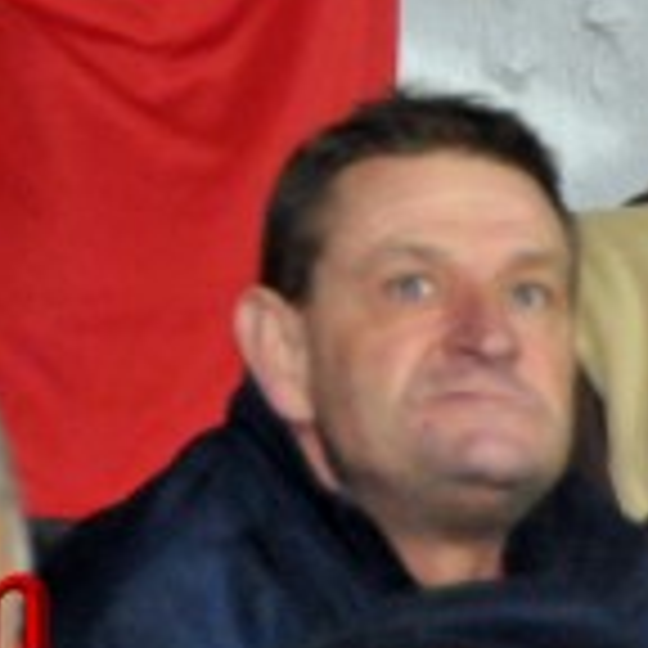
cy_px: -362
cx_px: -18
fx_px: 26135
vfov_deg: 1.4
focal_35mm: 1234
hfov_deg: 1.4
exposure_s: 1/60
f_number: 7.1
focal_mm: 200
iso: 3200
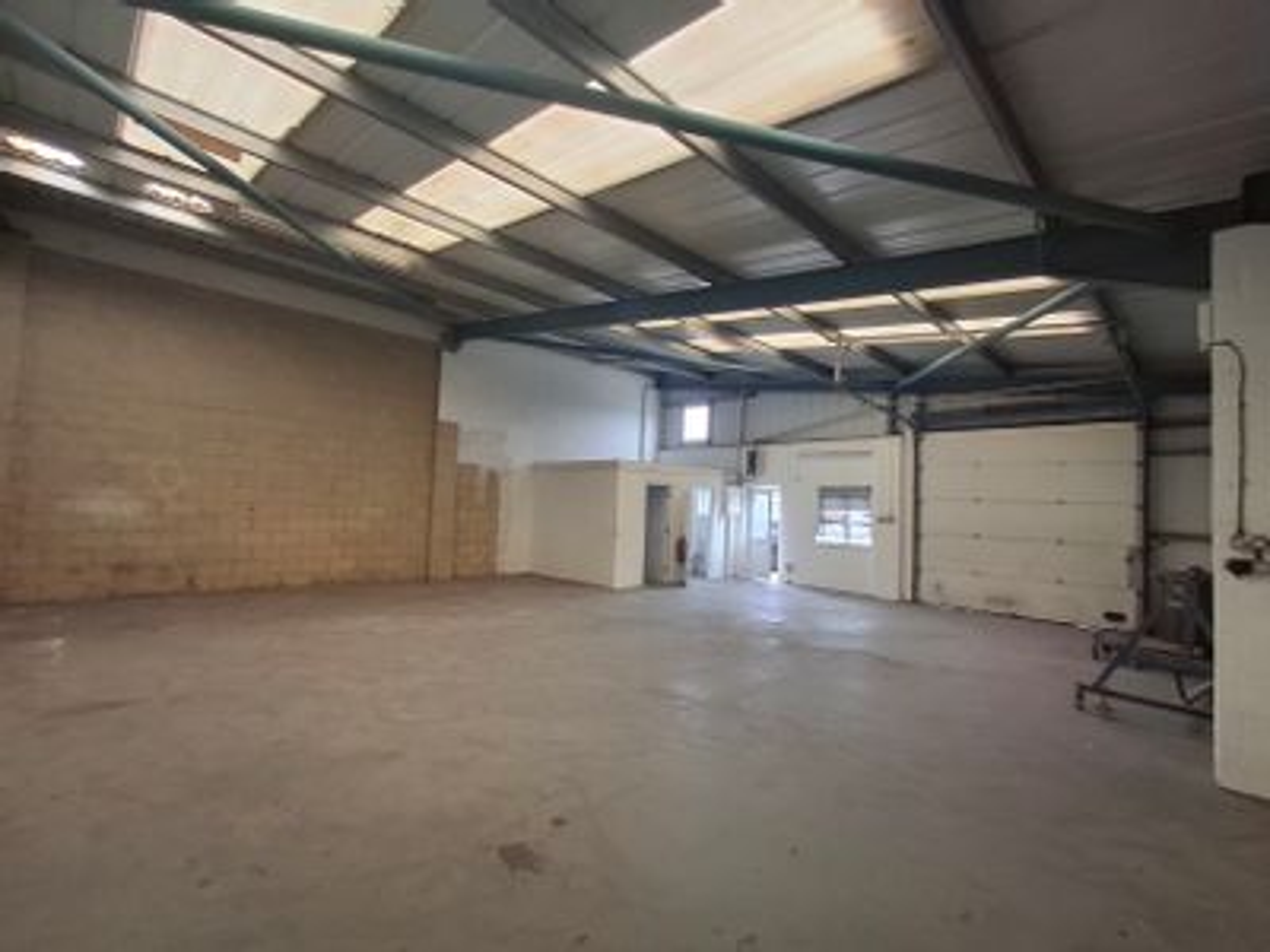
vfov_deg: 78.1
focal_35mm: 16
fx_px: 587
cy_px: 476
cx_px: 635
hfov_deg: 94.5
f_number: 2.2
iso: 100
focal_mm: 1.64
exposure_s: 1/50
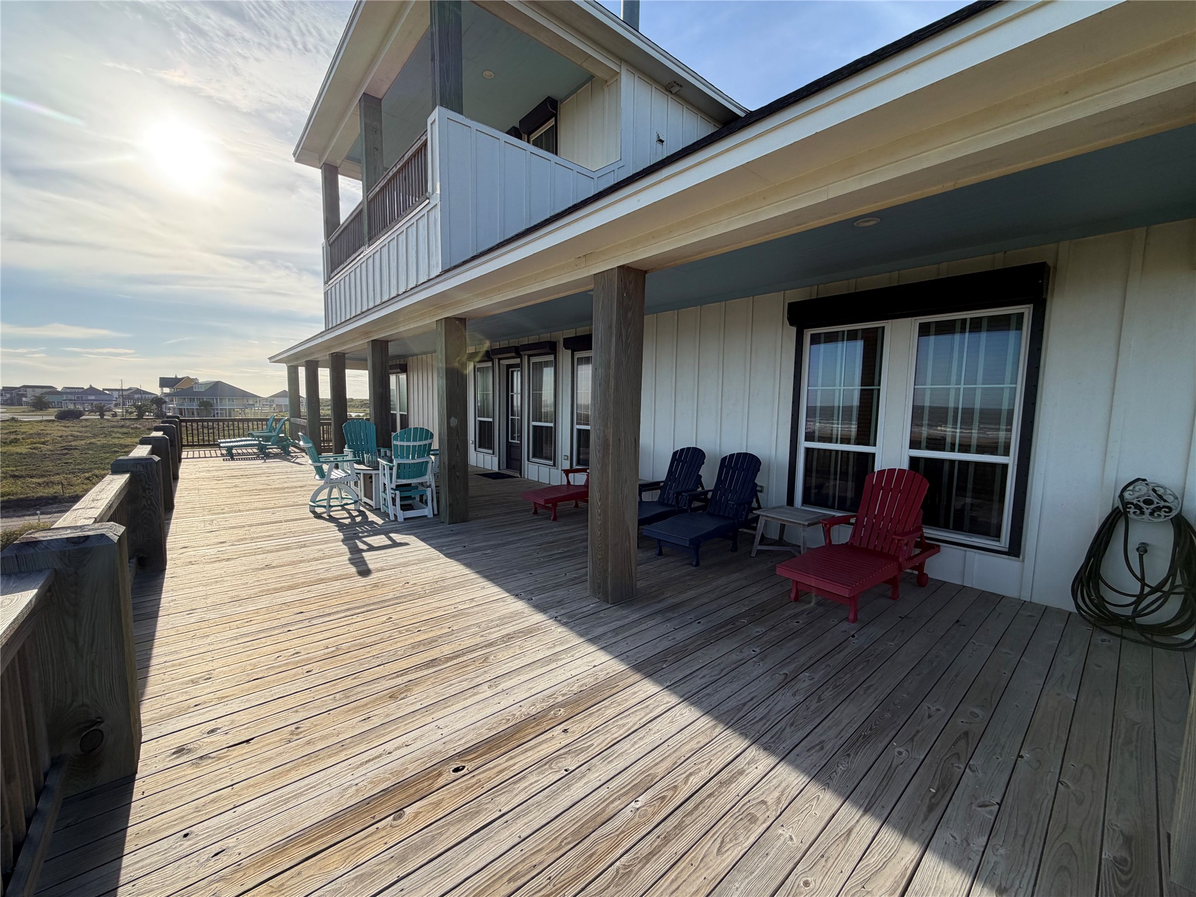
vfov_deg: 85.7
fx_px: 484
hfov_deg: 102.1
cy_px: 448
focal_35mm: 14
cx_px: 598
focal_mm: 2.22
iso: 25
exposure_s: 1/809
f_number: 2.2
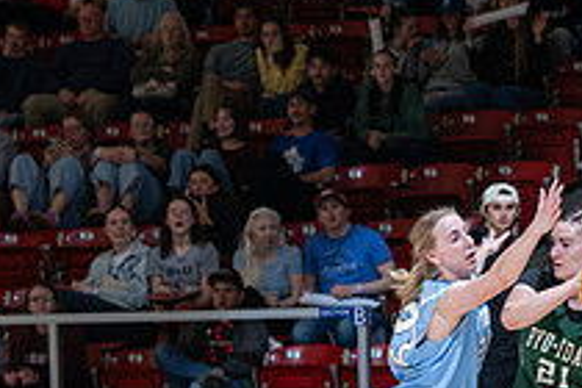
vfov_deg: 5.2
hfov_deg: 7.7
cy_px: 340
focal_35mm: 265
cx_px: 549
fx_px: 4284
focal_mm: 96
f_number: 4.5
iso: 80
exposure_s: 1/100
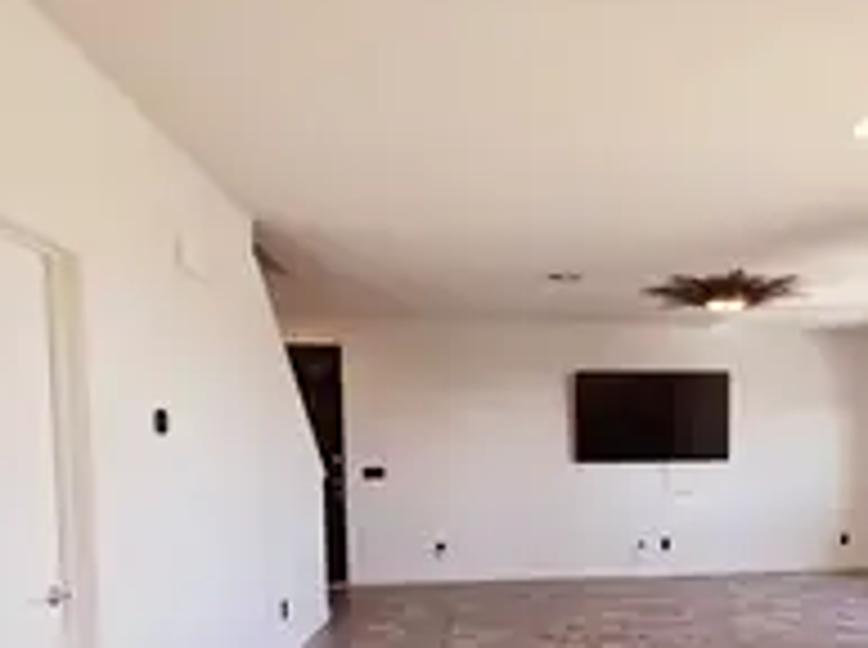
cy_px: 500
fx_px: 676
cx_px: 603
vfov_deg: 48.8
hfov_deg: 63.2
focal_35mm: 27
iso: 50
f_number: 2.2
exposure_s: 1/121
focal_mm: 2.2
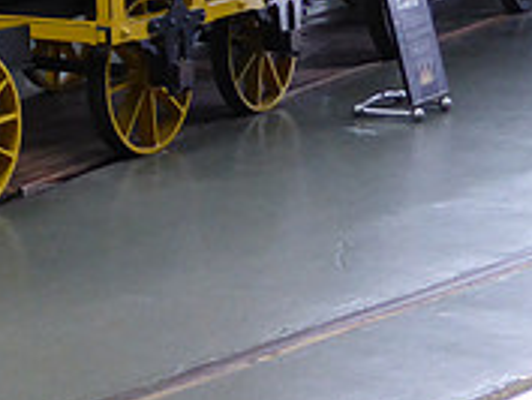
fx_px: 1261
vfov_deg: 16.6
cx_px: -96
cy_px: -179
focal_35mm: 82
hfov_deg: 22.1
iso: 400
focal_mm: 4.3
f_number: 3.3
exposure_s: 1/25
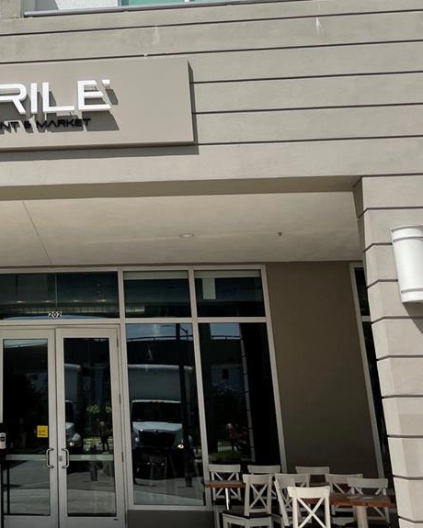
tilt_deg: +19.4
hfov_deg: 27.3
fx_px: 829
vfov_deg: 34.5
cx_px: 20
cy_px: 124
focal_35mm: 53
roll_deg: +1.1
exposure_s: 1/5556
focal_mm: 4.2
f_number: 1.6
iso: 32
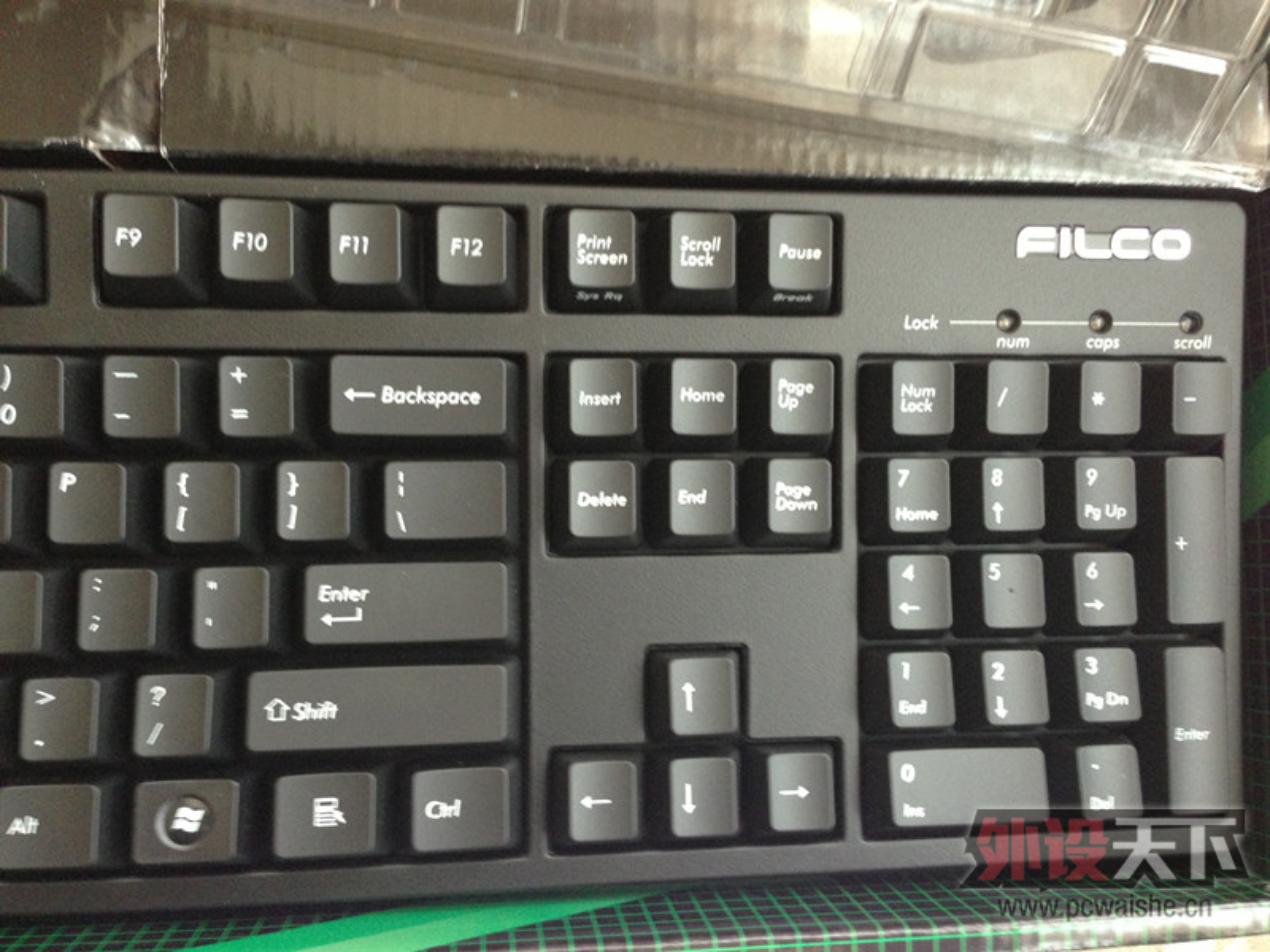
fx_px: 1211
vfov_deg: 42.9
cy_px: 476
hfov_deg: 55.4
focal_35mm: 33
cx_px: 635
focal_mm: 4.13
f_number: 2.4
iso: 250
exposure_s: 1/20
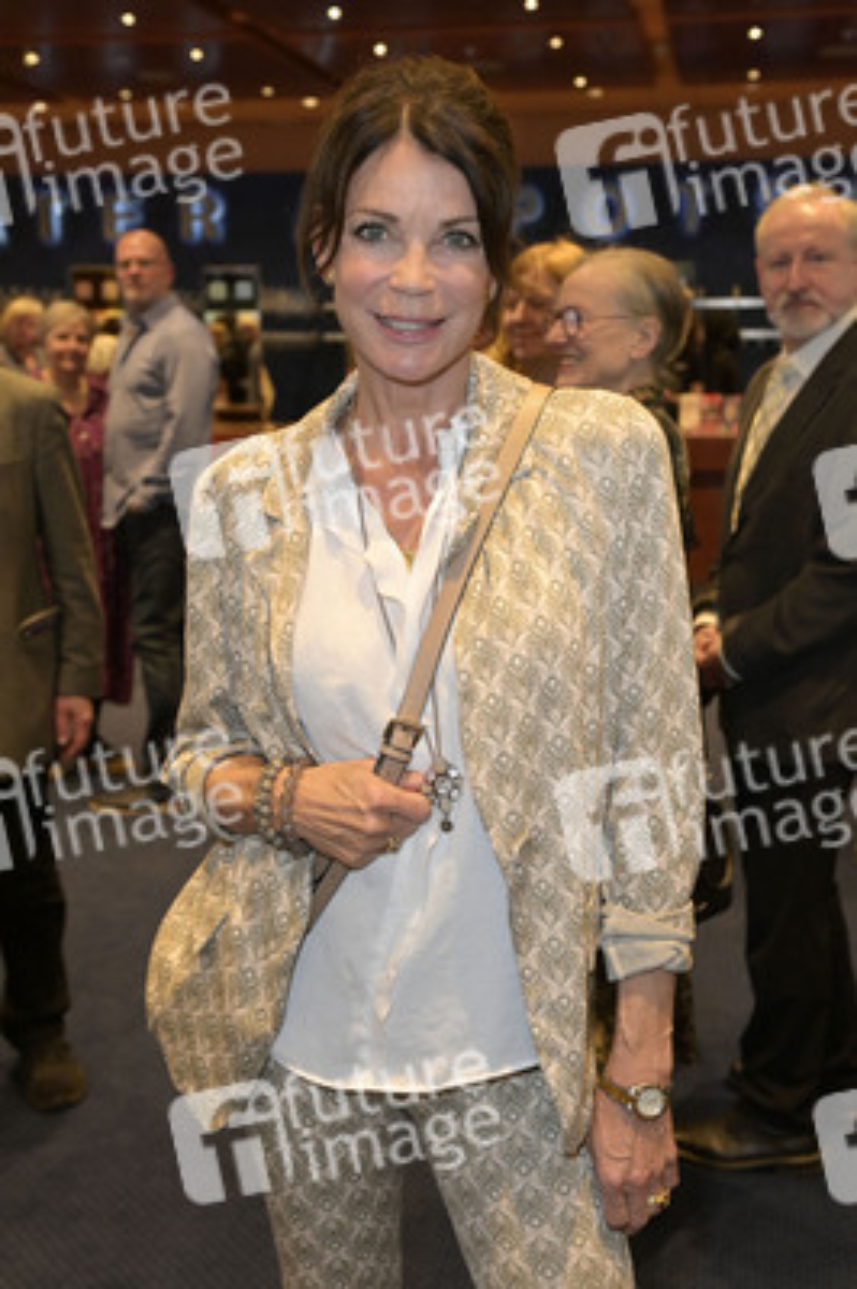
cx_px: 428
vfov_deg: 46.4
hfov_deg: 31.8
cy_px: 644
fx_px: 1502
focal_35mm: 42
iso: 3200
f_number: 4.5
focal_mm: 42
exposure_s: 1/60
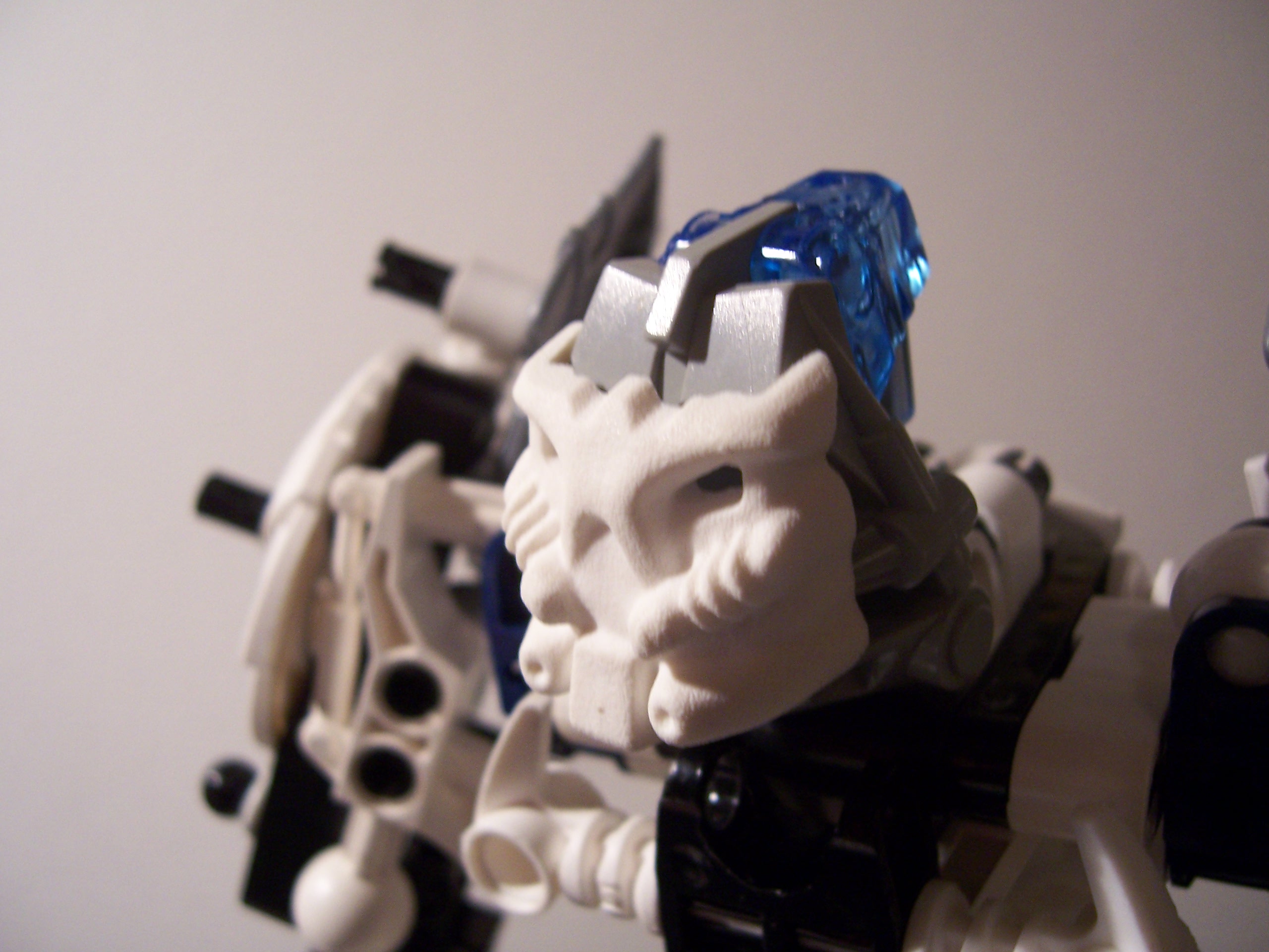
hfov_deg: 51.4
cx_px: 634
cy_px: 476
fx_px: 1320
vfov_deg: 39.7
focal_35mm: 36
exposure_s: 1/20
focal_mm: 6
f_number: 3
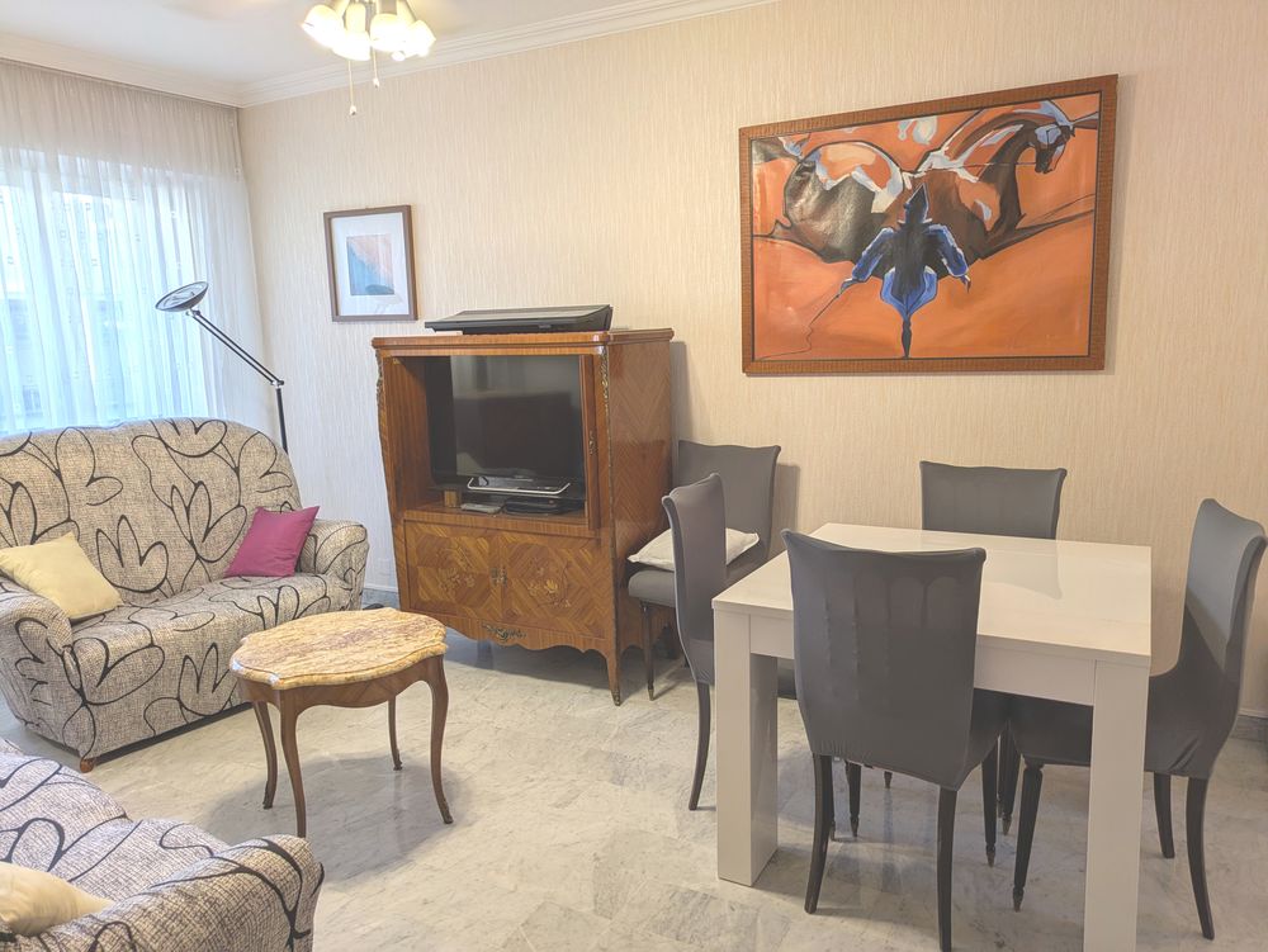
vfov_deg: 54.9
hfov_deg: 69.4
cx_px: 634
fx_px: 916
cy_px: 476
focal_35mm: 25
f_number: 1.89
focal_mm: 5.43
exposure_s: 1/50
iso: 48
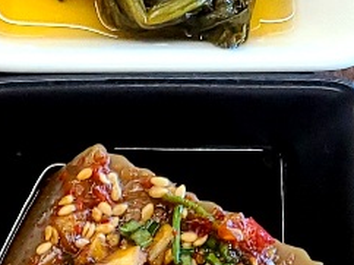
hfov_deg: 10.0
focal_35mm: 163
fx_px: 1665
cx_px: -593
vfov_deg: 8.7
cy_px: 480
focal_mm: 5.4
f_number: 1.8
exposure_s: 1/60.2
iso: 125
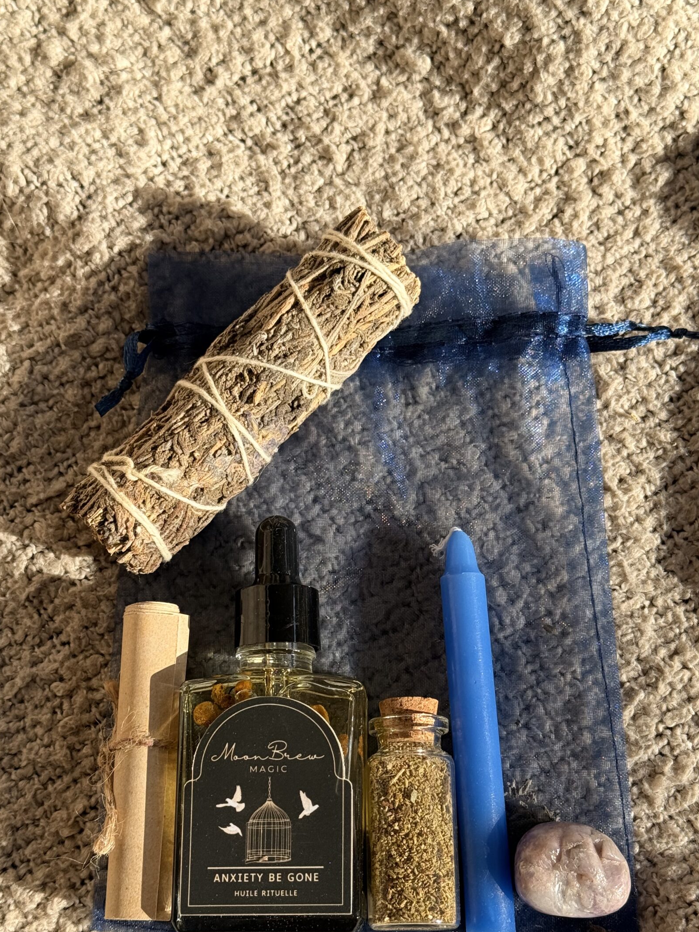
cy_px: 553
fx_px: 1562
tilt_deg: -77.3
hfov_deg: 25.2
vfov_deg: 33.1
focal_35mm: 58
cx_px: 385
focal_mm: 6.76
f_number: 1.78
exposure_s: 1/538
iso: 64
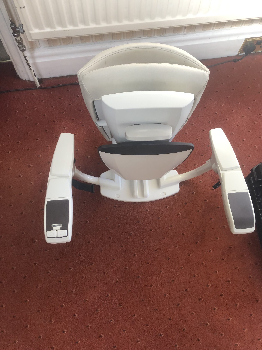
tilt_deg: -67.2
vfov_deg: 63.4
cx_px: 131
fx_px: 283
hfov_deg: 49.7
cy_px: 175
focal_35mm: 28
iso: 32
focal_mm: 3.99
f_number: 1.8
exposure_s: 1/30
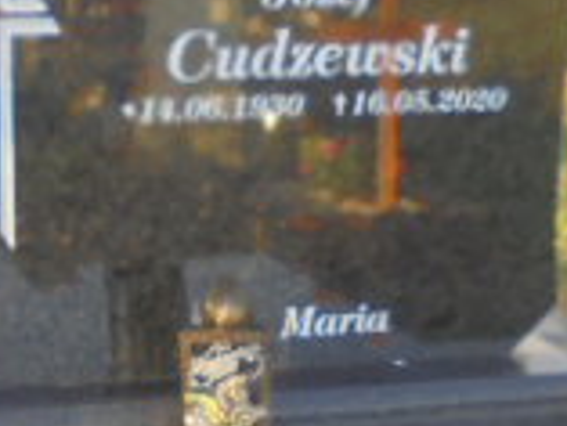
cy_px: 520
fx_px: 1738
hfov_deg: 18.3
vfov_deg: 13.6
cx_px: 83
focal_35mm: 106
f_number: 3.5
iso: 100
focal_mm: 4.6
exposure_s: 1/60
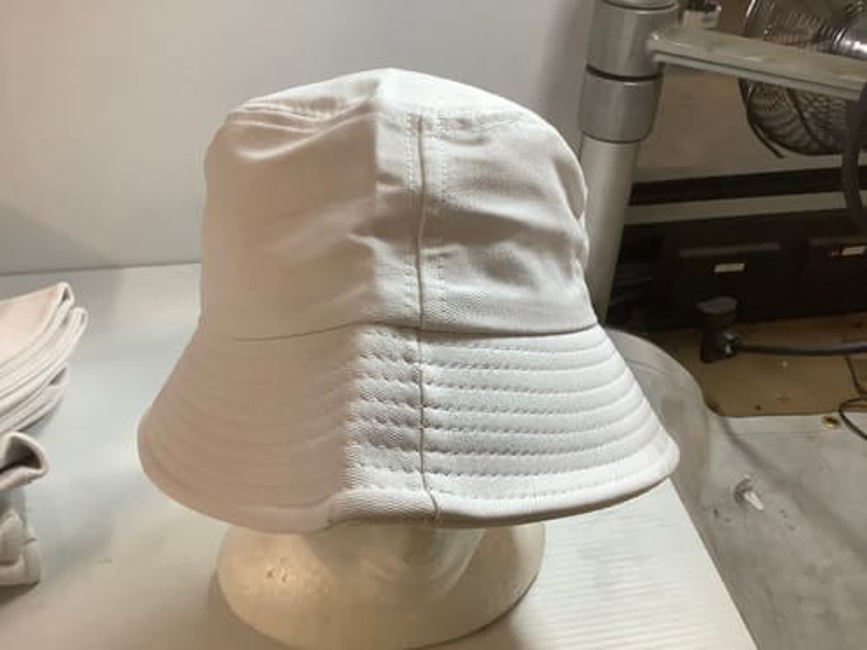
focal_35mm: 31
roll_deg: +1.1
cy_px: 325
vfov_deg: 45.4
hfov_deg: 58.4
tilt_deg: -37.9
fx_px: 776
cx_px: 434
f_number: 2.4
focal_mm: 3.3
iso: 100
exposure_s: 1/50
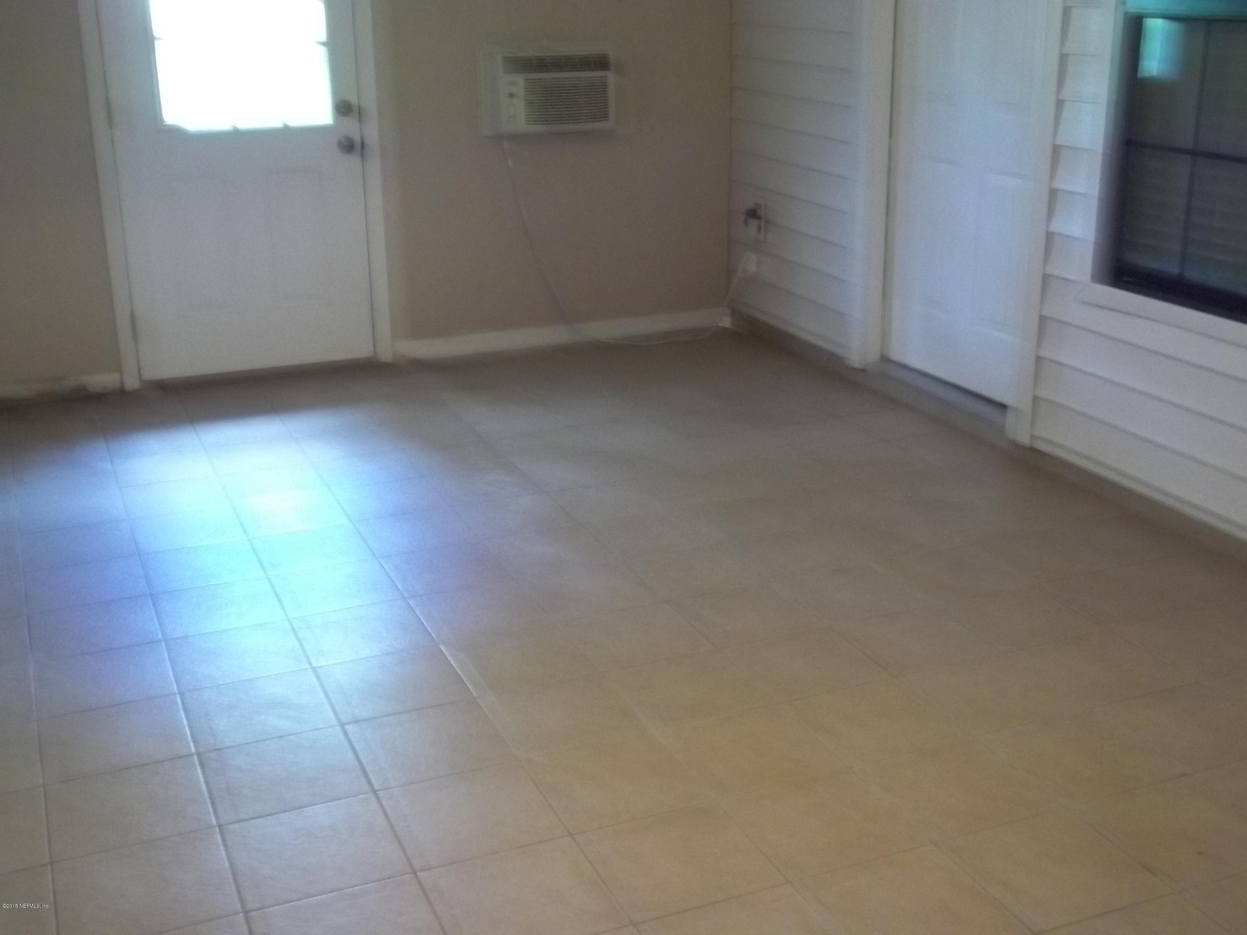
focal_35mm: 39
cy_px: 468
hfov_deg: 47.9
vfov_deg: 36.8
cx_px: 624
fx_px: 1405
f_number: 3.2
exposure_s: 1/8
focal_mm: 7.1
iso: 310
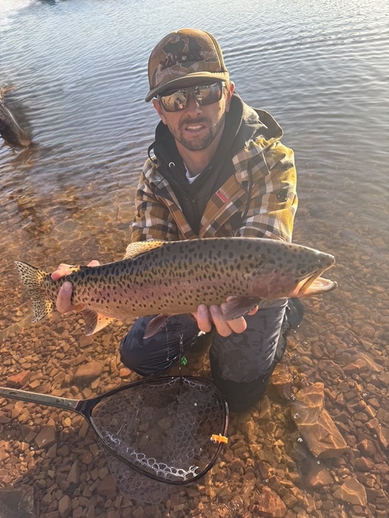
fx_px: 360
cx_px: 194
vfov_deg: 71.6
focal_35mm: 24
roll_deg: +14.8
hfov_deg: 56.8
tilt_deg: -37.1
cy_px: 259
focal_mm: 6.76
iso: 80
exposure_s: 1/739
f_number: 1.78
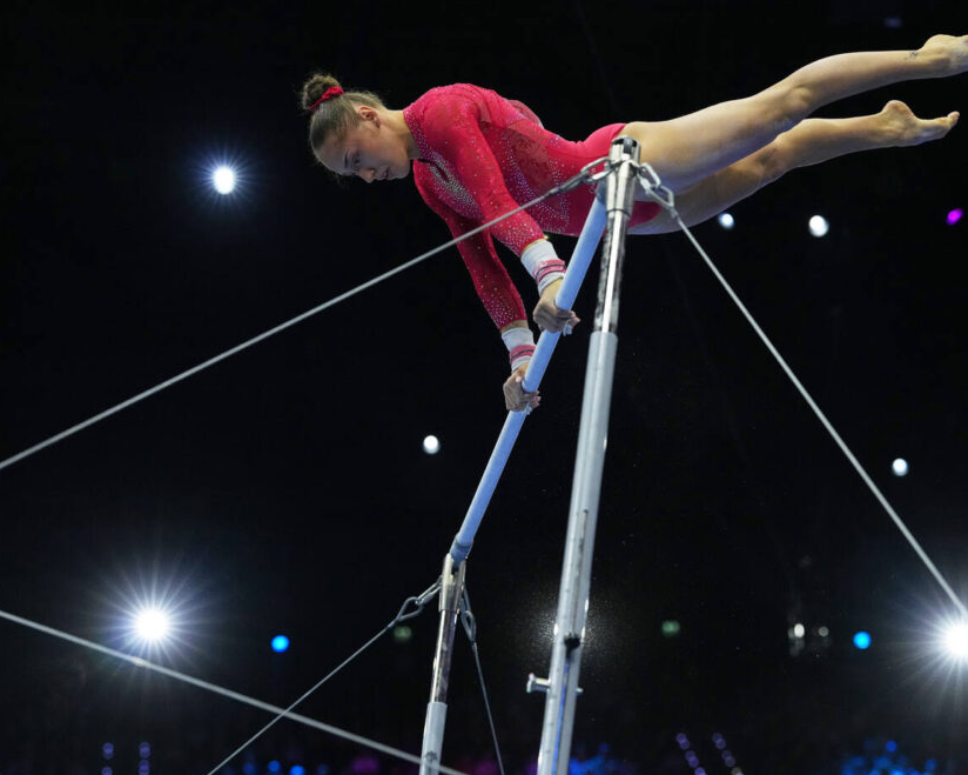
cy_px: 389
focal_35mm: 90
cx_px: 516
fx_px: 2578
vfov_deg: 17.1
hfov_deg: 21.3
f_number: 2.8
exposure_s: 1/2000
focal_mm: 79
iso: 5000
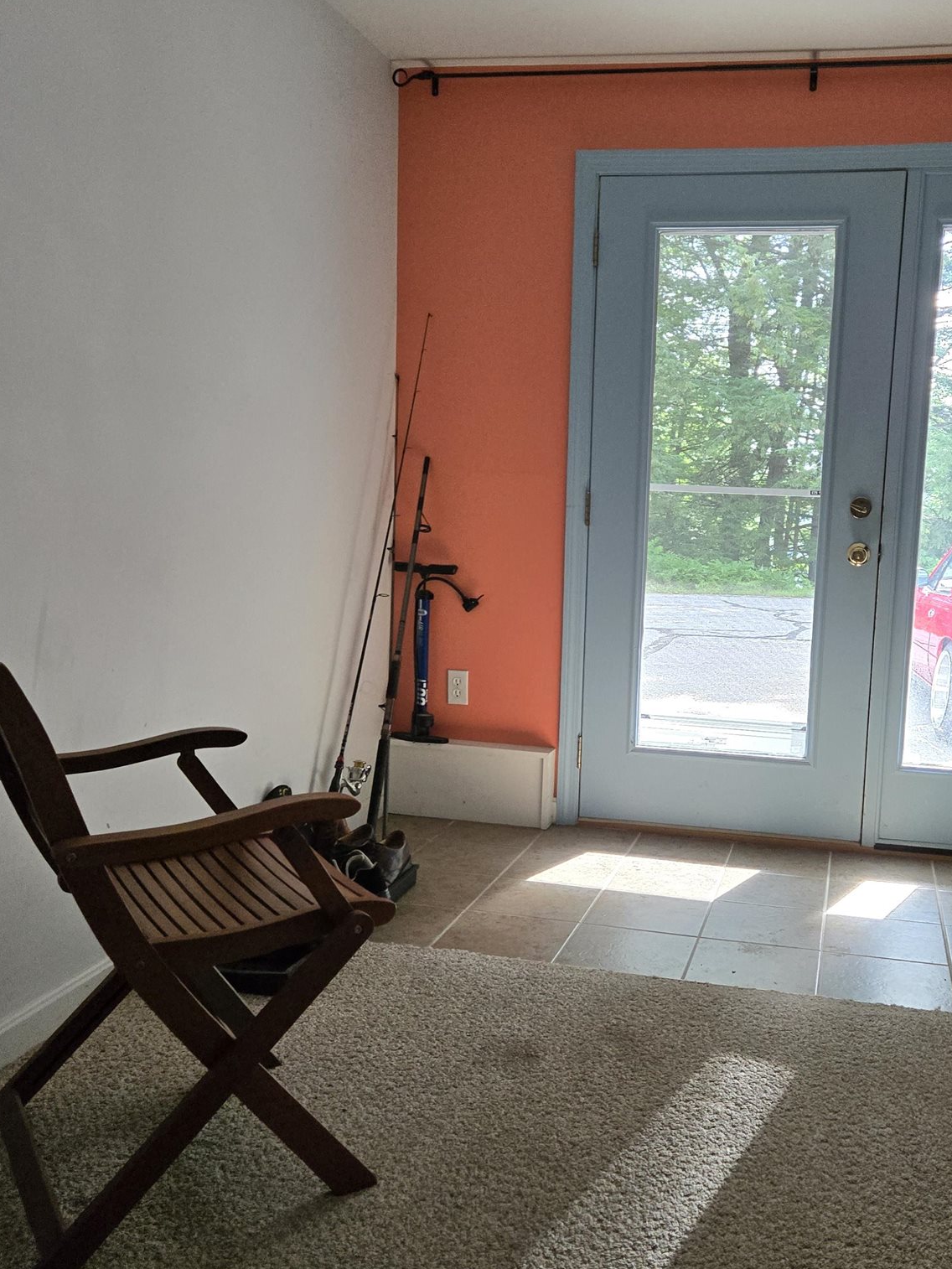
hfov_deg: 40.5
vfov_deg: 52.6
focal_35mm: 35
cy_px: 668
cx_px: 582
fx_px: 1283
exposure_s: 1/180
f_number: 1.8
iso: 250
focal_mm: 5.4
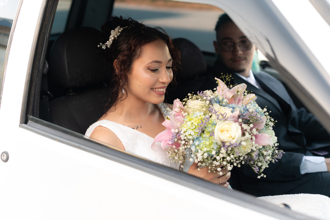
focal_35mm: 50
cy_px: 110
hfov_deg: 39.6
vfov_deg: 27.0
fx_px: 458
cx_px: 165
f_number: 2.2
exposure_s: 1/640
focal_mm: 50
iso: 400
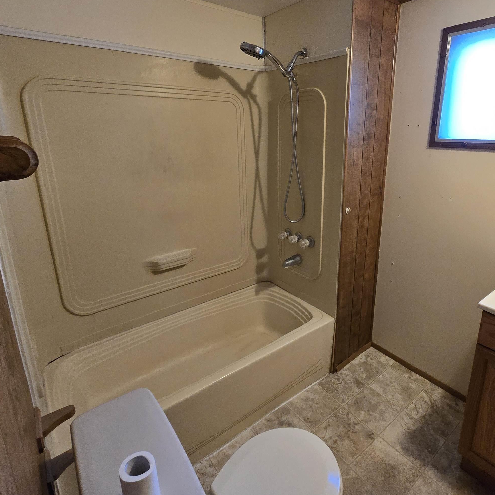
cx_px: 285
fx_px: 291
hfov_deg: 80.2
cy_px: 215
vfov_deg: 80.3
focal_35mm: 18
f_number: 2.2
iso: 640
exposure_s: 1/60
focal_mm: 2.2
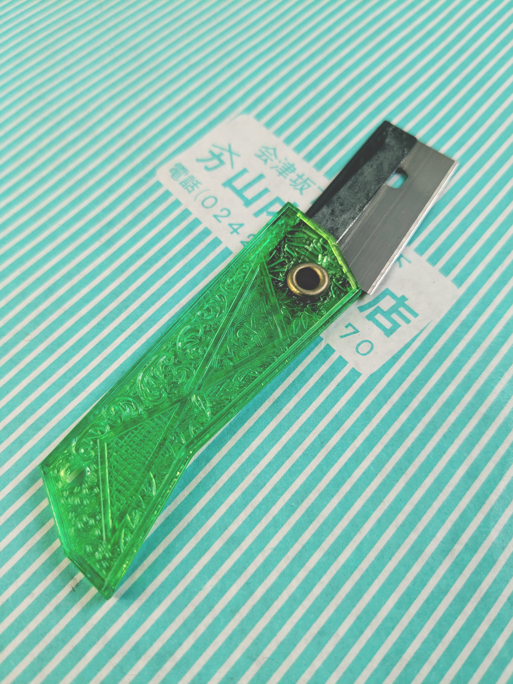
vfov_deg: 65.3
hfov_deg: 51.4
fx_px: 534
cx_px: 256
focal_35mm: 27
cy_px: 342
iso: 86
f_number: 1.73
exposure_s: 1/99.9
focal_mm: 4.38
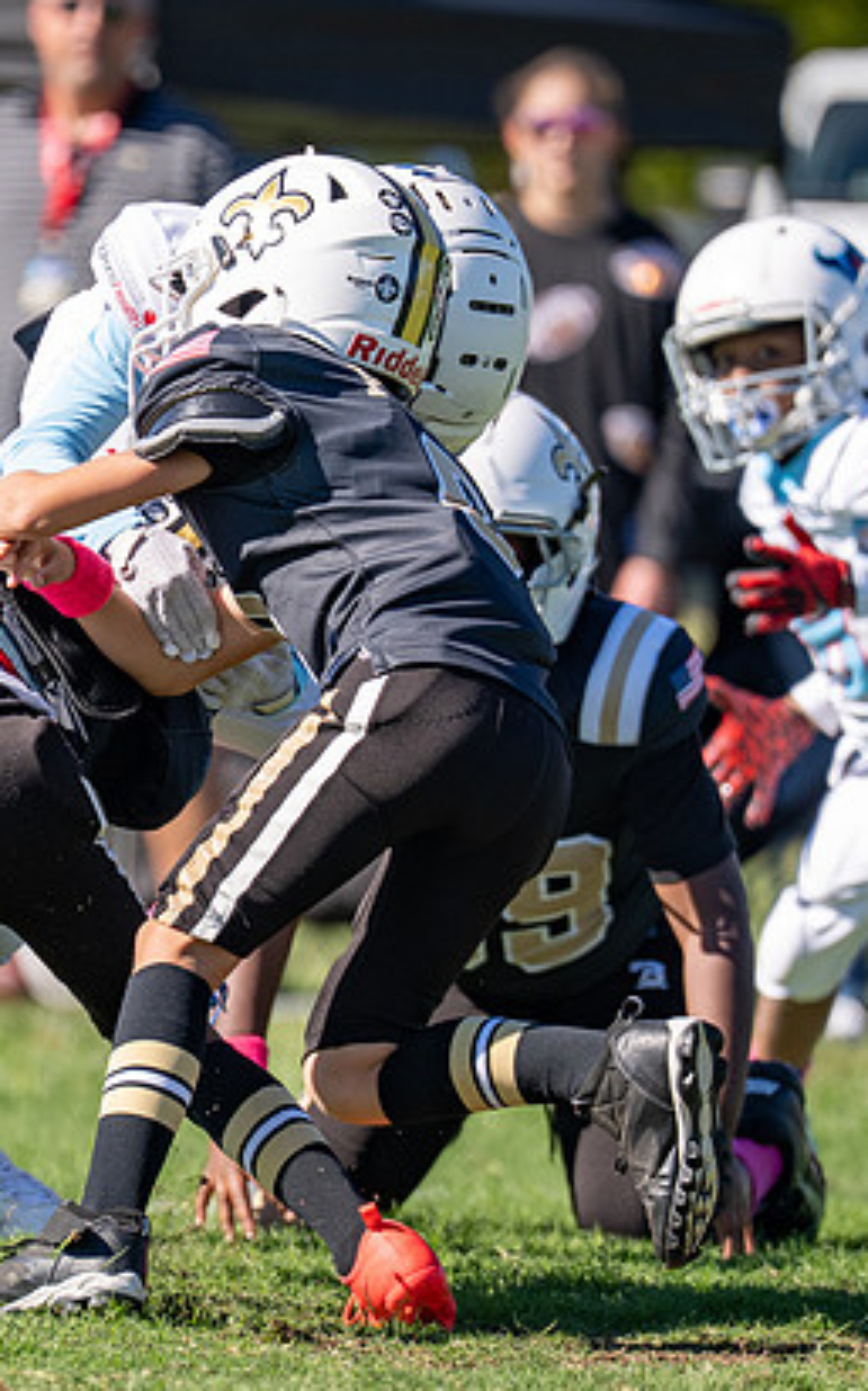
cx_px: 148
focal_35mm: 583
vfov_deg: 3.6
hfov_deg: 2.2
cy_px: 798
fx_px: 22097
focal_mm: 200
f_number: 2.8
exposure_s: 1/2000
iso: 100
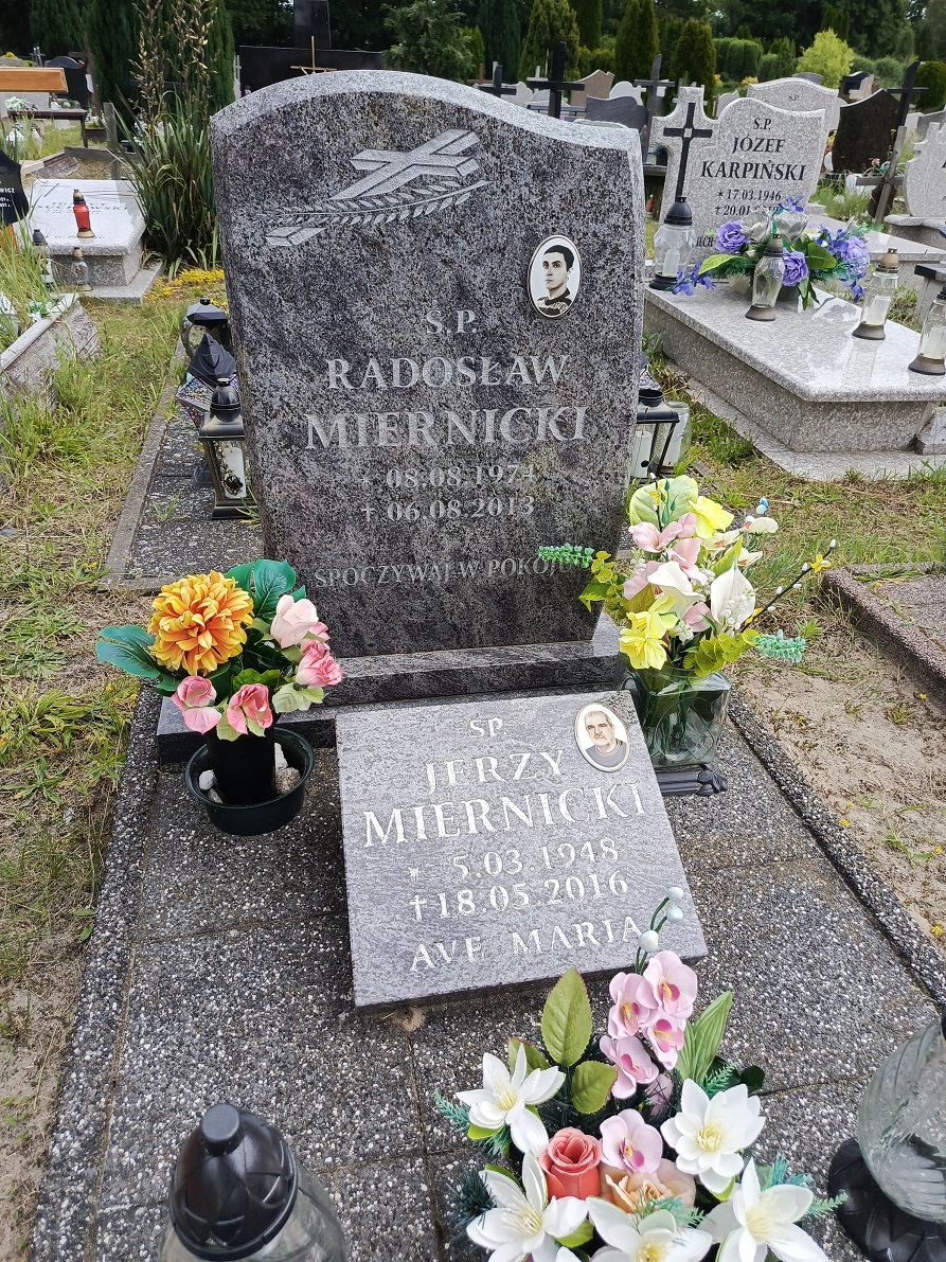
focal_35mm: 24
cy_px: 631
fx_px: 875
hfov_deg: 56.8
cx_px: 473
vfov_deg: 71.6
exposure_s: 1/200
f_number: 1.75
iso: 61
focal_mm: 5.25
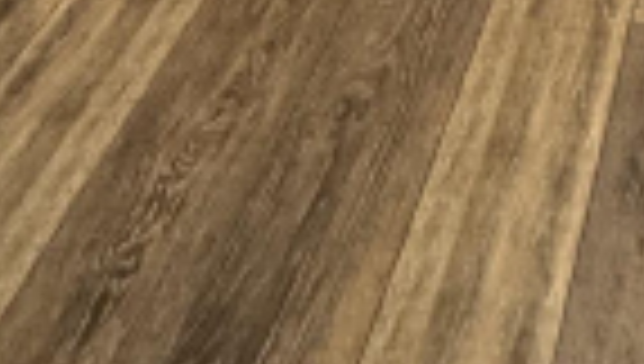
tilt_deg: -15.1
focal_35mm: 71
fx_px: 1214
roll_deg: +0.3
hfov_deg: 26.3
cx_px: 779
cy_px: -726
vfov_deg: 11.0
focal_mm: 2.22
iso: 500
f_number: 2.2
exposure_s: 1/60
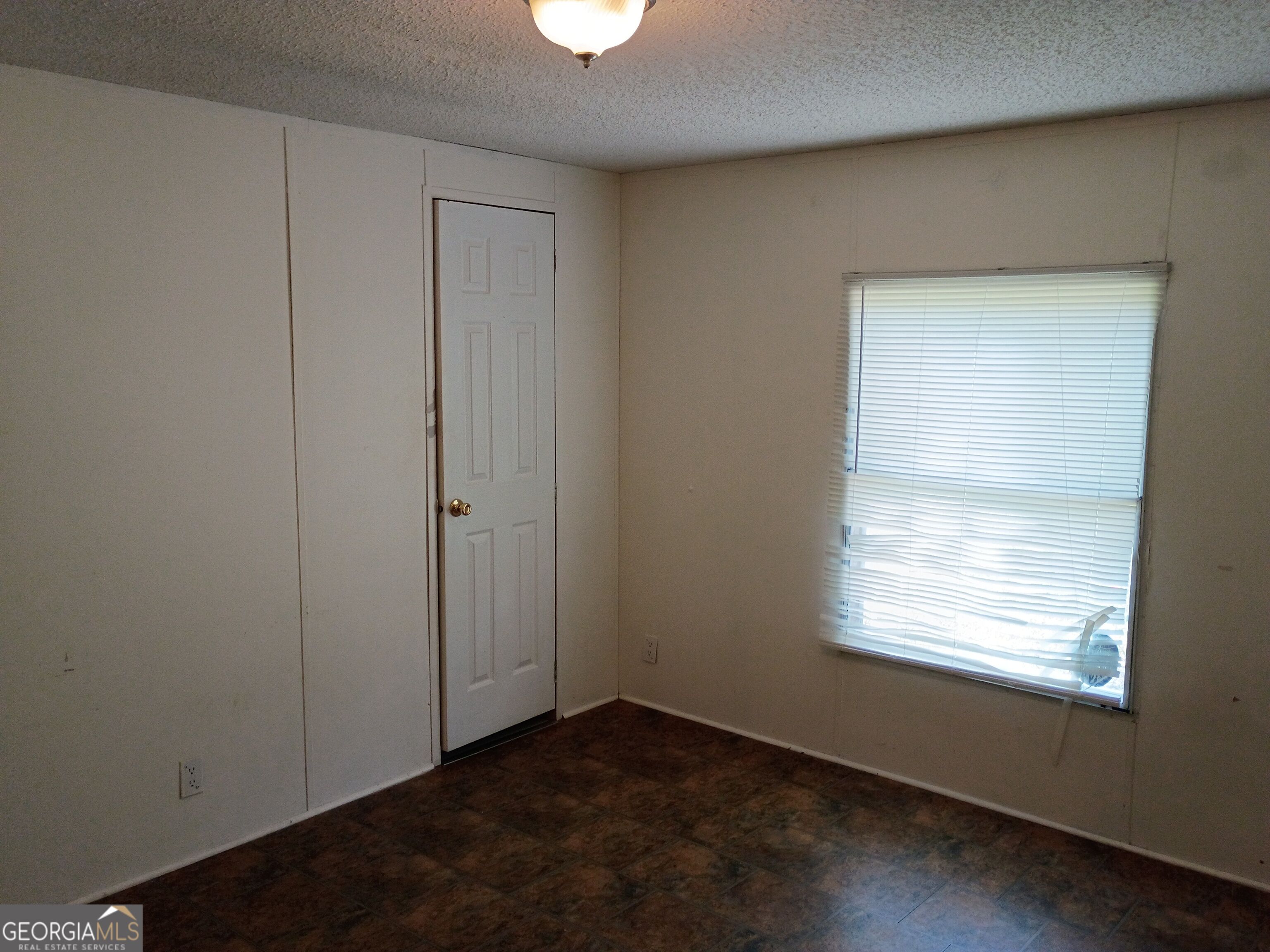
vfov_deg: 48.2
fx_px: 1064
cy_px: 476
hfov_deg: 61.7
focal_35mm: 29
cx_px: 635
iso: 141
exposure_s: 1/60
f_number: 1.8
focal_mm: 4.27
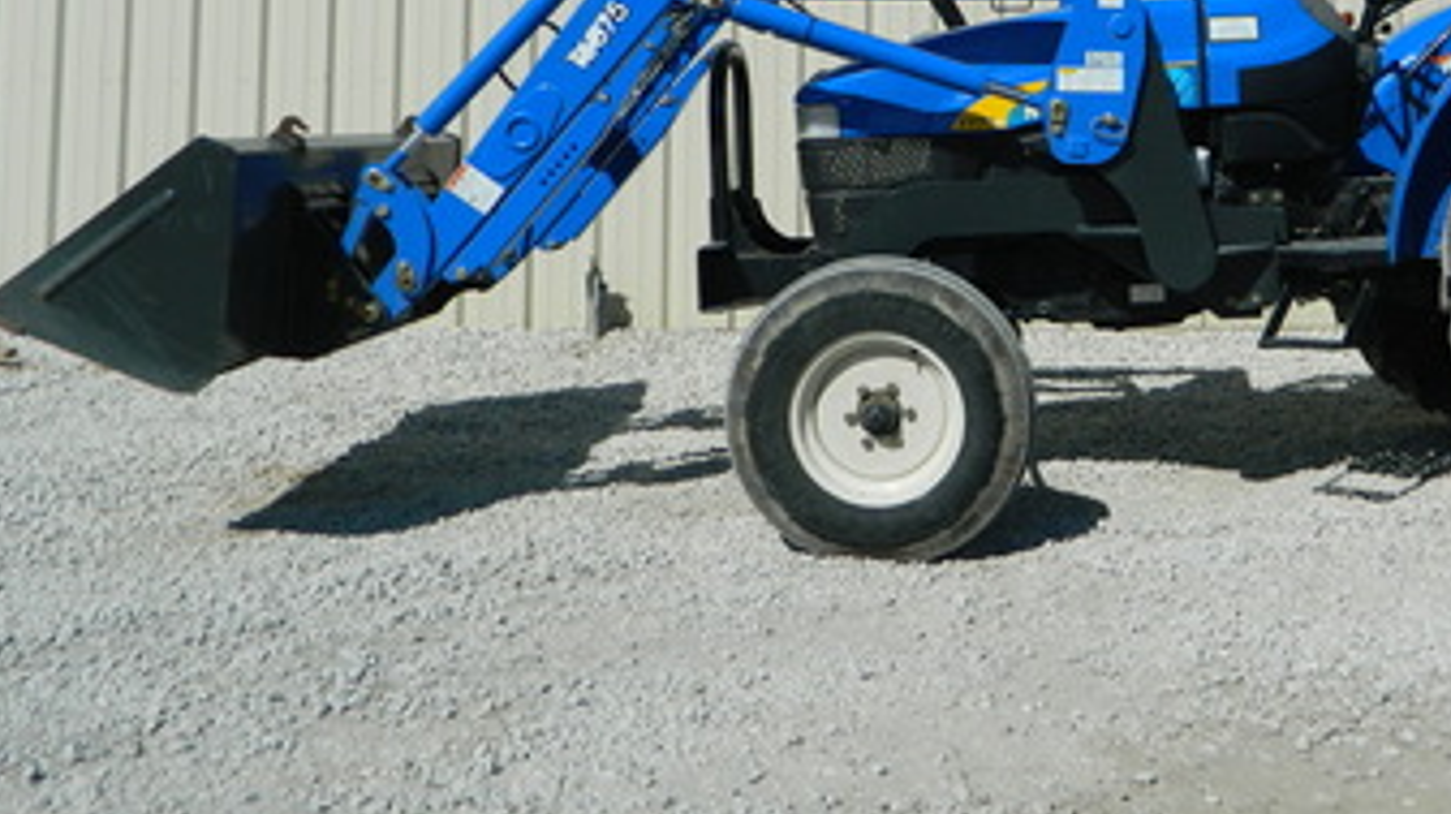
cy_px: 146
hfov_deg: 45.0
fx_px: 1692
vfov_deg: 26.5
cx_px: 1076
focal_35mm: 44
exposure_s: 1/400
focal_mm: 4.5
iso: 80
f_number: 8.7
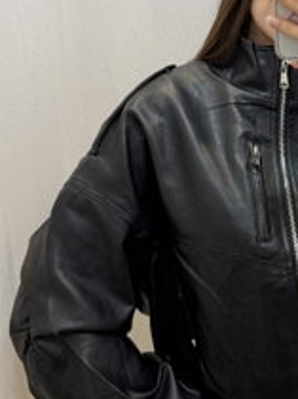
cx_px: 328
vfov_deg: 31.6
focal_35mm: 61
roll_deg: -2.1
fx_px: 702
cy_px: 149
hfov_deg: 22.6
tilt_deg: -16.3
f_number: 1.78
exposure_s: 1/100
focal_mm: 6.76
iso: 160
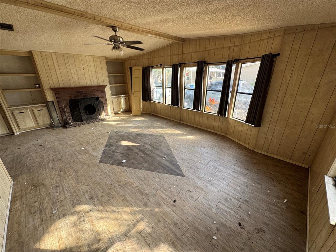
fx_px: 136
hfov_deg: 102.1
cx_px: 168
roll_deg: +0.5
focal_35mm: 14
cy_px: 126
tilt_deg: -21.9
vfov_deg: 85.7
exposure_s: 1/99
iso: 80
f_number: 2.2
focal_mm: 2.22
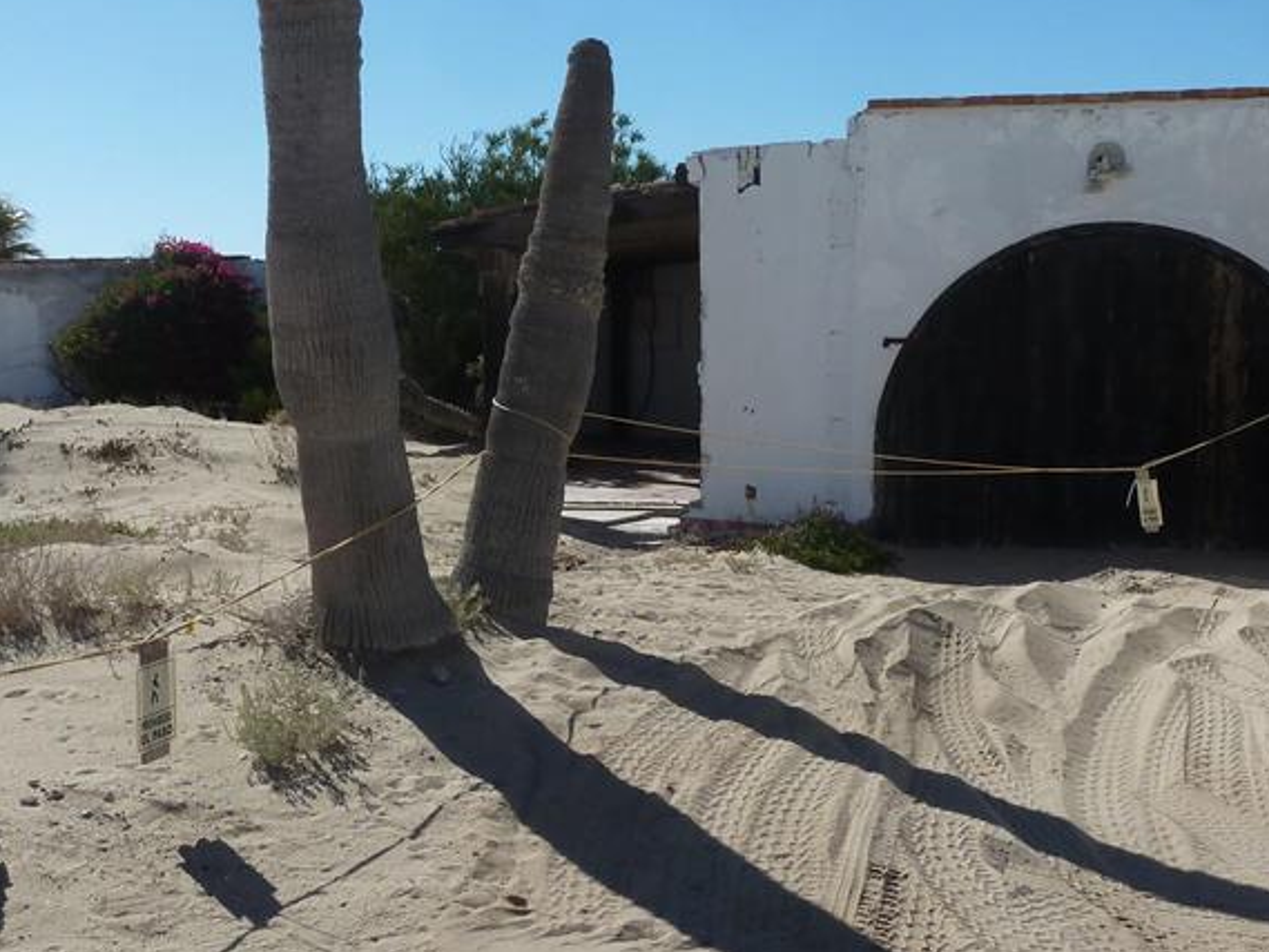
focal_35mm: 45
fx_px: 1650
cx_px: 495
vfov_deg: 32.2
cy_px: 430
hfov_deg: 41.8
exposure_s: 1/500
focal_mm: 4.1
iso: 80
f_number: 5.6
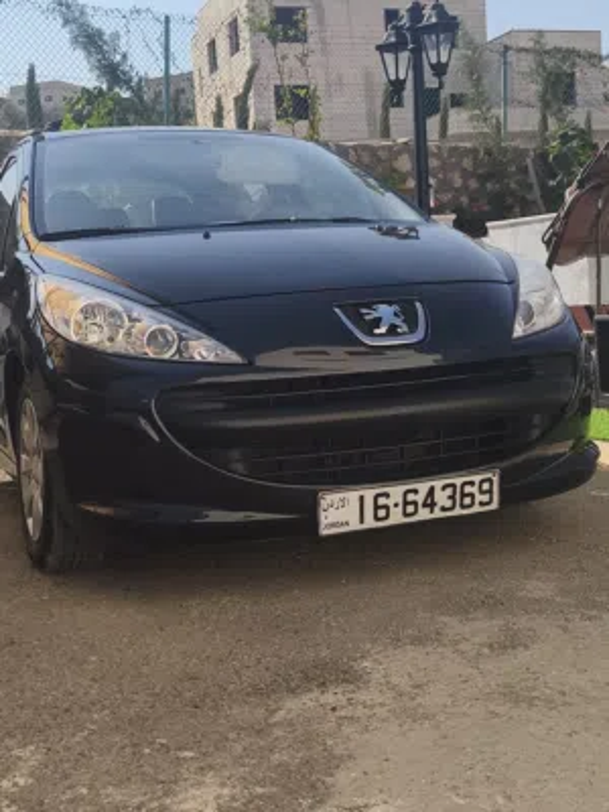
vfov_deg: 41.2
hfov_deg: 31.5
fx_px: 1079
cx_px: 304
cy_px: 406
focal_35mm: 46
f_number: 1.65
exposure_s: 1/1368
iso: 50
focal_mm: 6.18
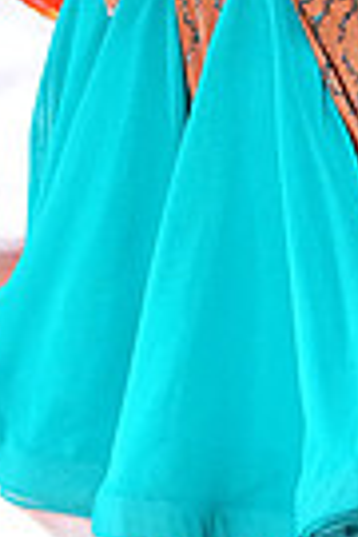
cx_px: 388
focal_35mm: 386
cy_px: -191
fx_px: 5757
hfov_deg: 3.6
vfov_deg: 5.3
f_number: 5
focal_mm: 90
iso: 8000
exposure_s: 1/400
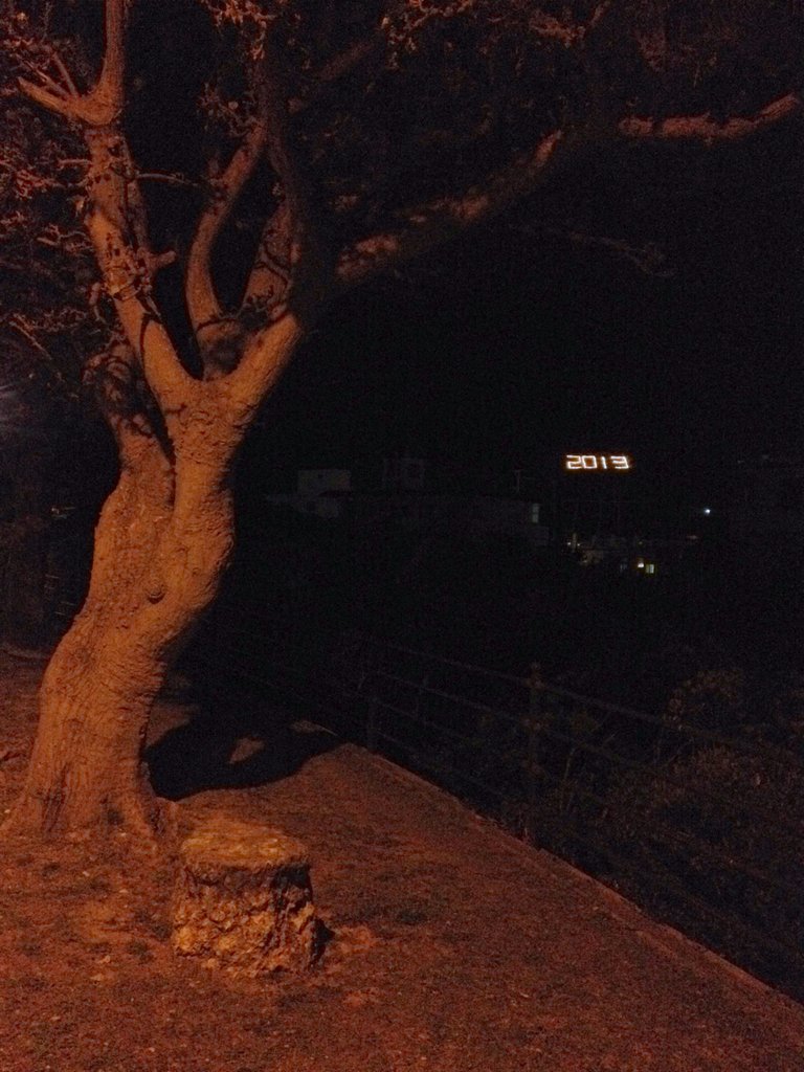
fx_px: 1084
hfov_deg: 40.7
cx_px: 402
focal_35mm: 35
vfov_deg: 52.6
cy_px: 536
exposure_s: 1/15
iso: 800
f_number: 2.4
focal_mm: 4.28
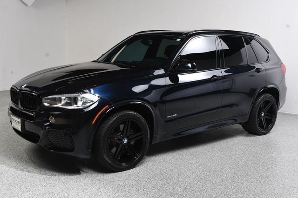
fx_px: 331
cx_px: 149
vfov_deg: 33.4
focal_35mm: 40
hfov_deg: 48.5
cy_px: 99
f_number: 10
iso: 100
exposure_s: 1/160
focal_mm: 27
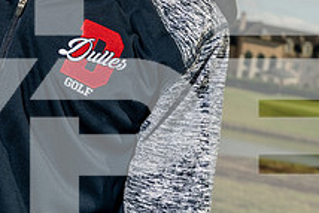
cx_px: 6
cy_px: -42
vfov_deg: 12.1
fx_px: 984
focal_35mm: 111
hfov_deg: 18.0
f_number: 8
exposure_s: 1/200
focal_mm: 41
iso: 500
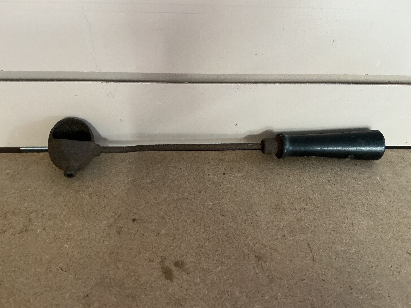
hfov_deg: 61.7
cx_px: 206
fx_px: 344
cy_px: 154
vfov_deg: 48.2
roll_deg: -3.0
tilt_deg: -39.8
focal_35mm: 29
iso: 250
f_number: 1.8
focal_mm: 3
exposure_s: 1/60
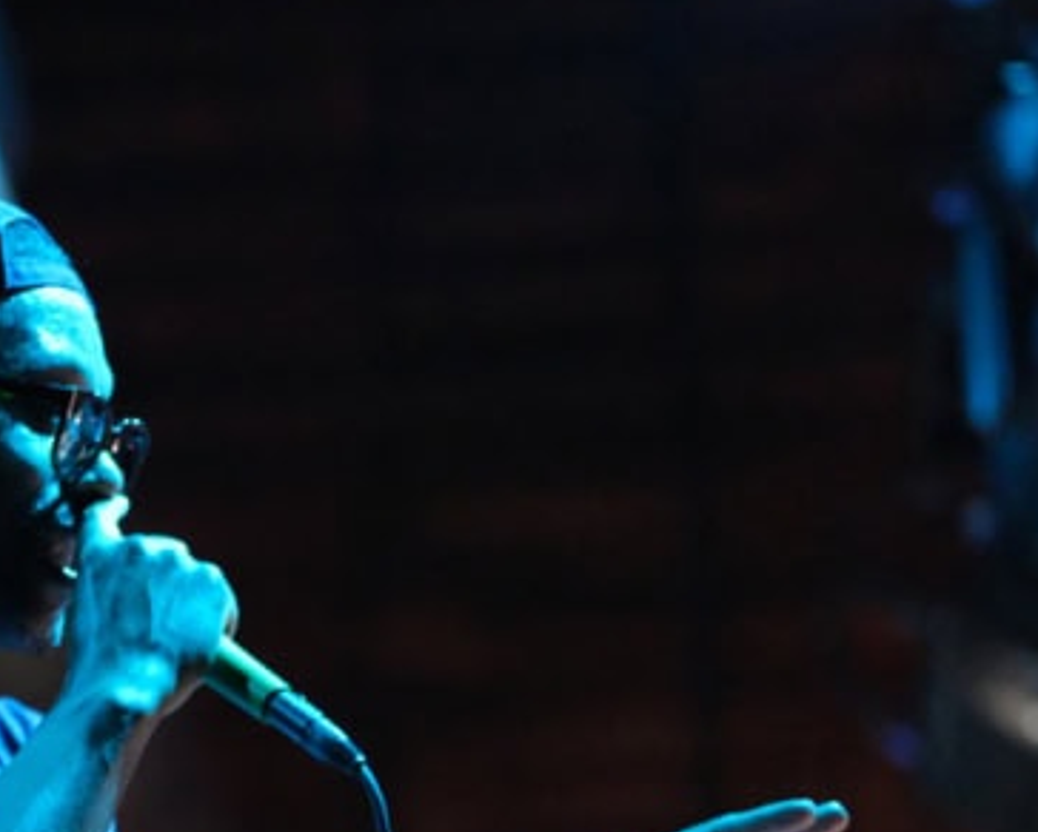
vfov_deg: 8.9
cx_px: 151
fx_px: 5320
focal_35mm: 173
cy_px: 722
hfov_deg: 11.1
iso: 8000
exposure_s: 1/150
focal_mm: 56
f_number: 1.4
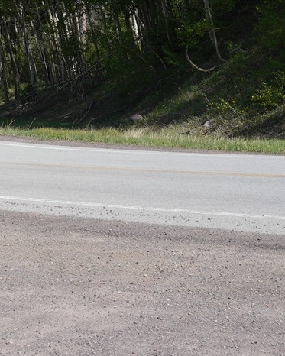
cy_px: -54
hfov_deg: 10.2
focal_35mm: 137
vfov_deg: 13.7
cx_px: -334
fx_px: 1444
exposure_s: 1/160
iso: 80
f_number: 10
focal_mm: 34
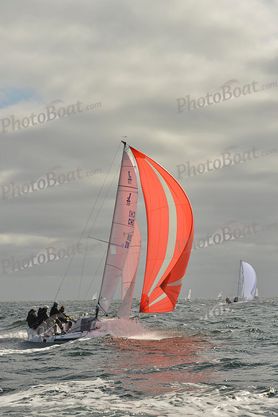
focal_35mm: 82
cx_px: 139
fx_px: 949
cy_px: 208
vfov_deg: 24.8
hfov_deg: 16.7
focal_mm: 82
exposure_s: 1/1600
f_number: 11
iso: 400
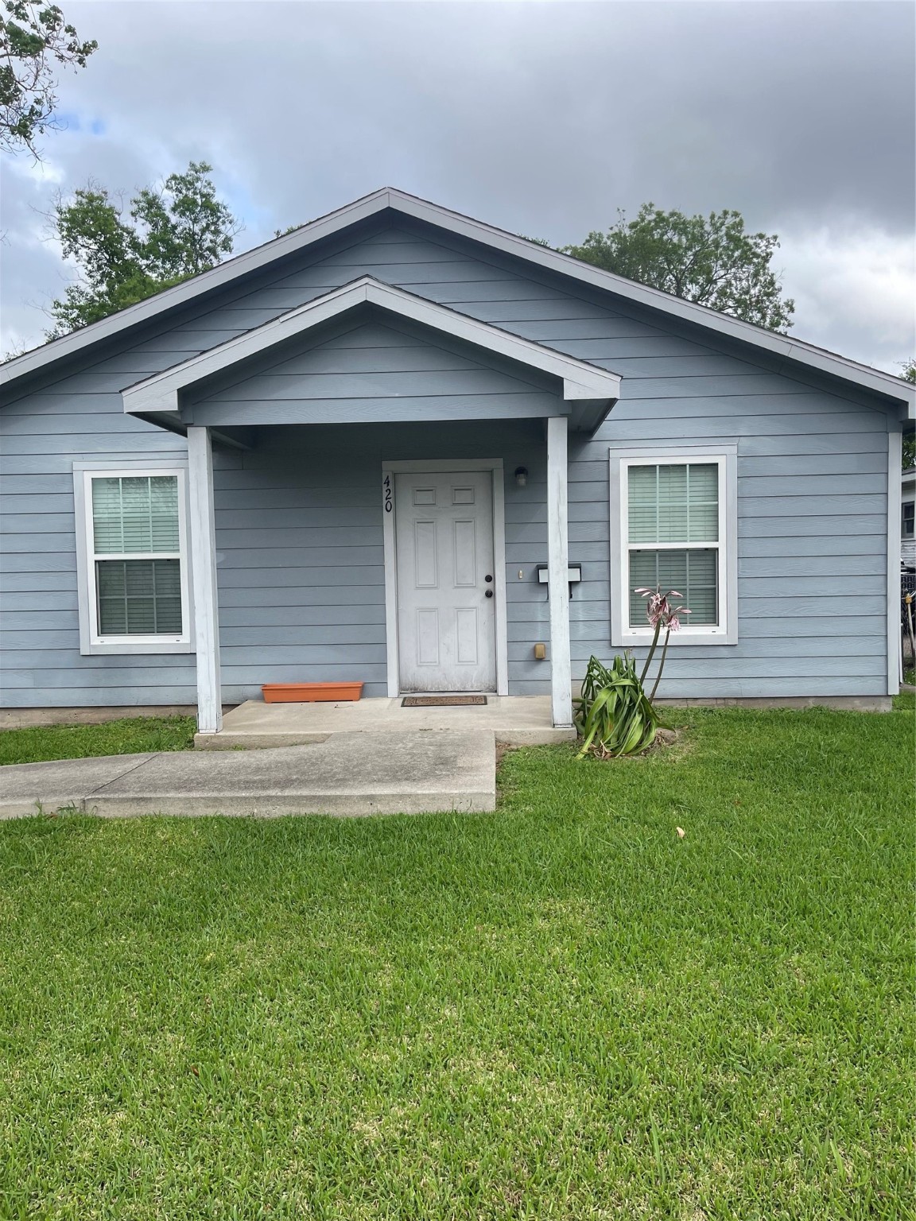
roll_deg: -0.1
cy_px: 610
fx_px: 917
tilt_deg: -1.8
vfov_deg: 67.3
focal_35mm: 26
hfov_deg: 53.1
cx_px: 458
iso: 32
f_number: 1.6
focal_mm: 5.1
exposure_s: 1/930
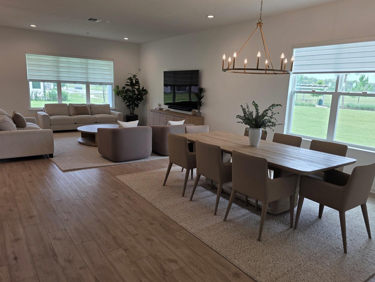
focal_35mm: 26
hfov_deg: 67.3
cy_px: 141
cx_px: 192
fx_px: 282
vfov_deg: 53.1
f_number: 1.7
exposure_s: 1/120
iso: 32
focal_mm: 6.3
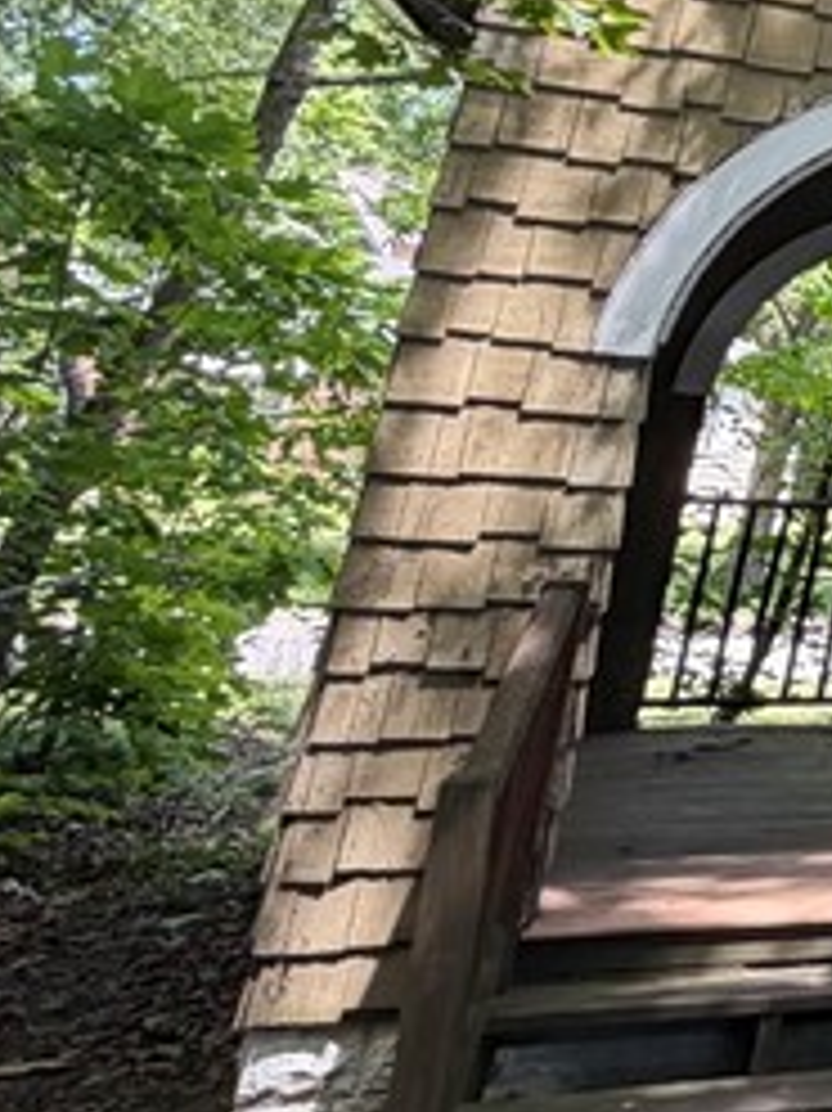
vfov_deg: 31.8
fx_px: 1860
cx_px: 1983
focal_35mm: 58
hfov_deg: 15.1
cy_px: 131
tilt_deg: +11.3
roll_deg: -4.5
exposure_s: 1/121
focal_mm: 2.22
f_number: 2.2
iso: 80
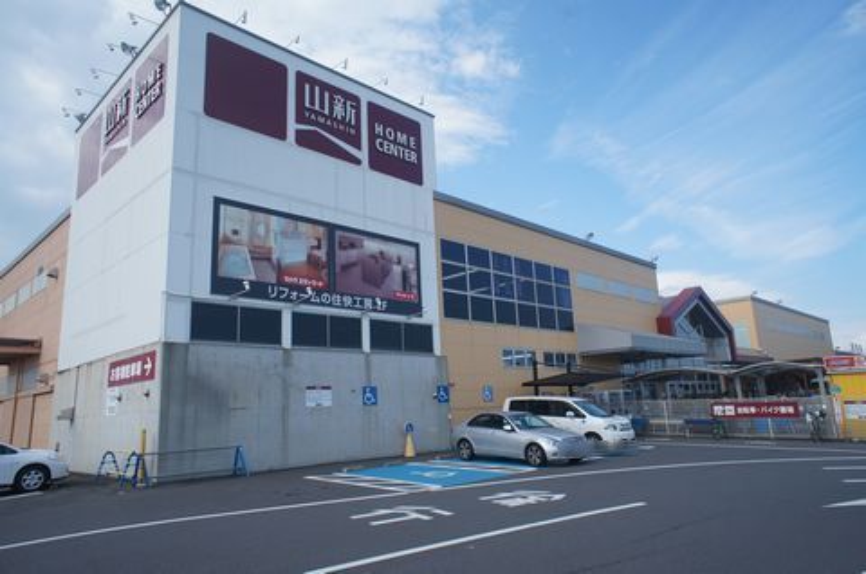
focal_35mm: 24
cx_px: 433
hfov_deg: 73.8
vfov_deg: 52.9
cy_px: 287
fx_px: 576
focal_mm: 16
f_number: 8
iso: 200
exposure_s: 1/500
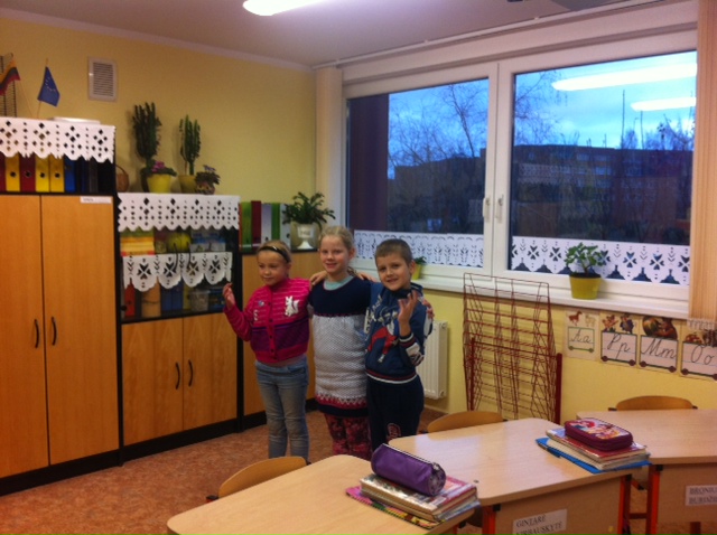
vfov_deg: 40.6
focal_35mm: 35
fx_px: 724
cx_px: 358
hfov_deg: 52.7
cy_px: 268
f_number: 2.8
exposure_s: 1/20
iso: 80
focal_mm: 3.85
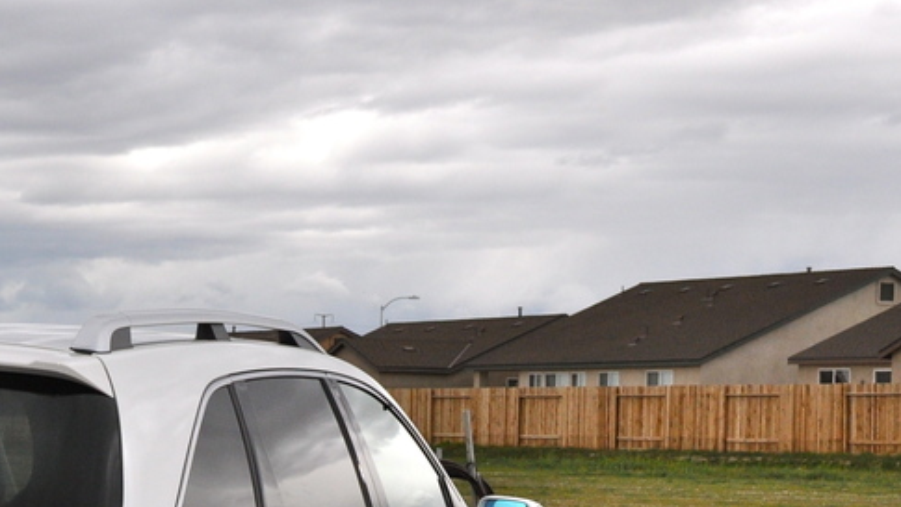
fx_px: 2772
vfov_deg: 10.2
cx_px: 87
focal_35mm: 116
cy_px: 665
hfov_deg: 18.2
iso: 400
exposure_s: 1/200
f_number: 10
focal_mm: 28
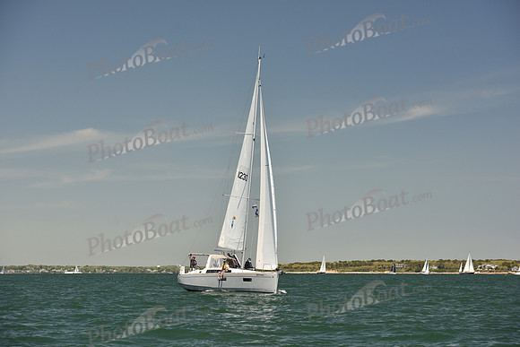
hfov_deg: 20.4
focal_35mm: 100
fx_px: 1445
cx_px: 260
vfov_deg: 13.7
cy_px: 174
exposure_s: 1/800
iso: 250
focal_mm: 100
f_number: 5.6
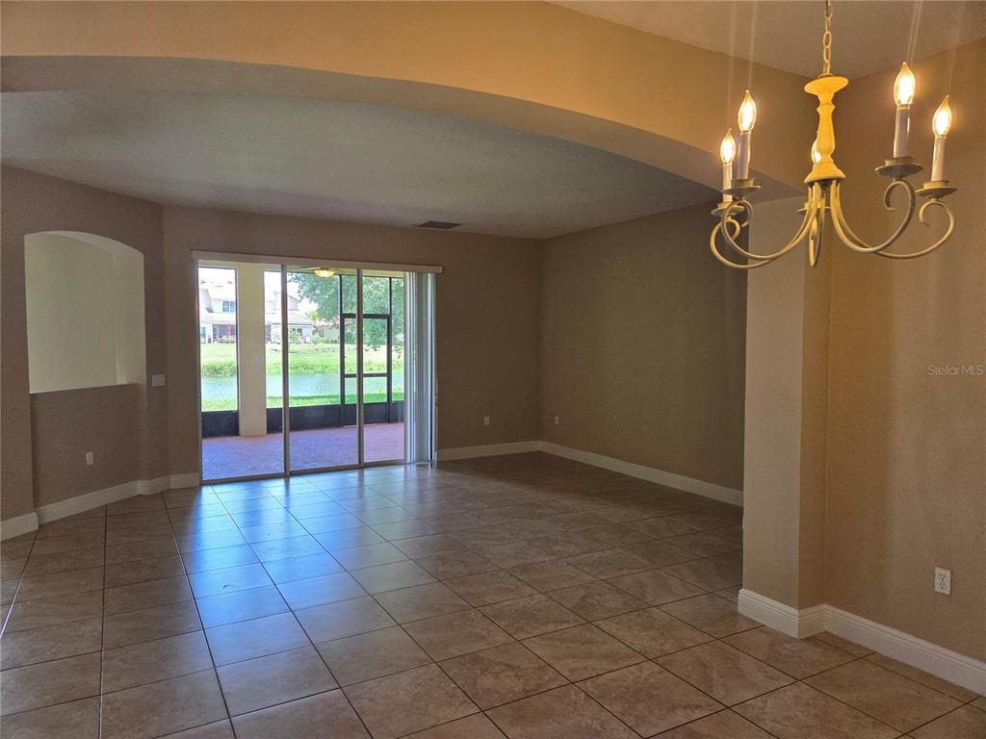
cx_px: 493
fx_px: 655
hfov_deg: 73.9
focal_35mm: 23
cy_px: 370
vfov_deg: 58.9
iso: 160
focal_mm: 5.4
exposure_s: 1/180
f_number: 1.8
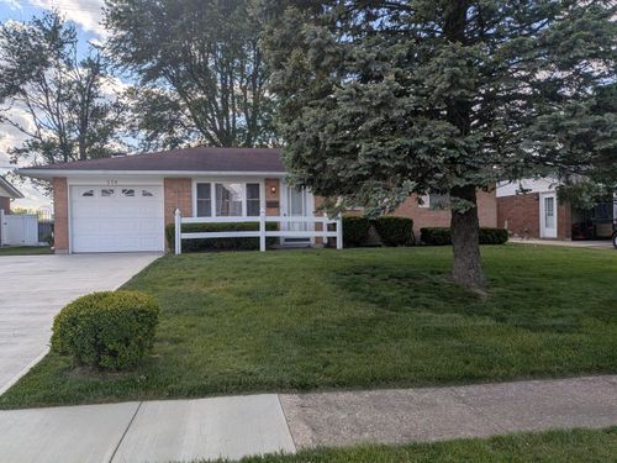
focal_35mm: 24
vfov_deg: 56.8
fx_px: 428
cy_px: 232
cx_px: 308
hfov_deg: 71.6
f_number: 1.7
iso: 30
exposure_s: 1/15625
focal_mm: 4.53
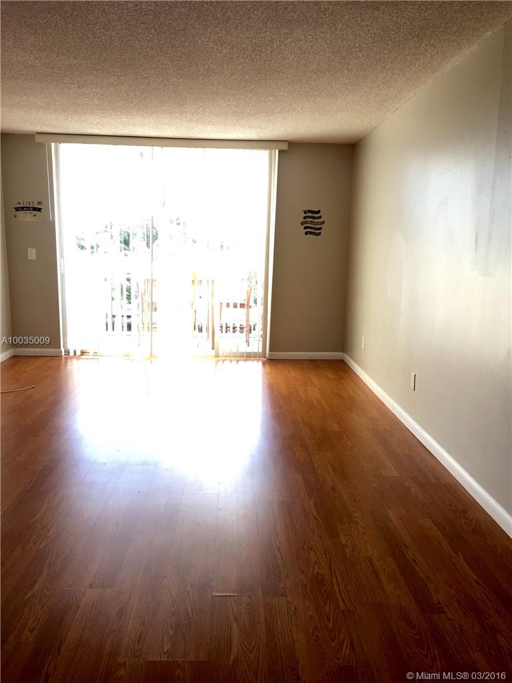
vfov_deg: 61.7
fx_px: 572
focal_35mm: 29
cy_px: 342
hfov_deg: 48.2
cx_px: 256
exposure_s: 1/60
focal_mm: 4.15
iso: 32
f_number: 2.2
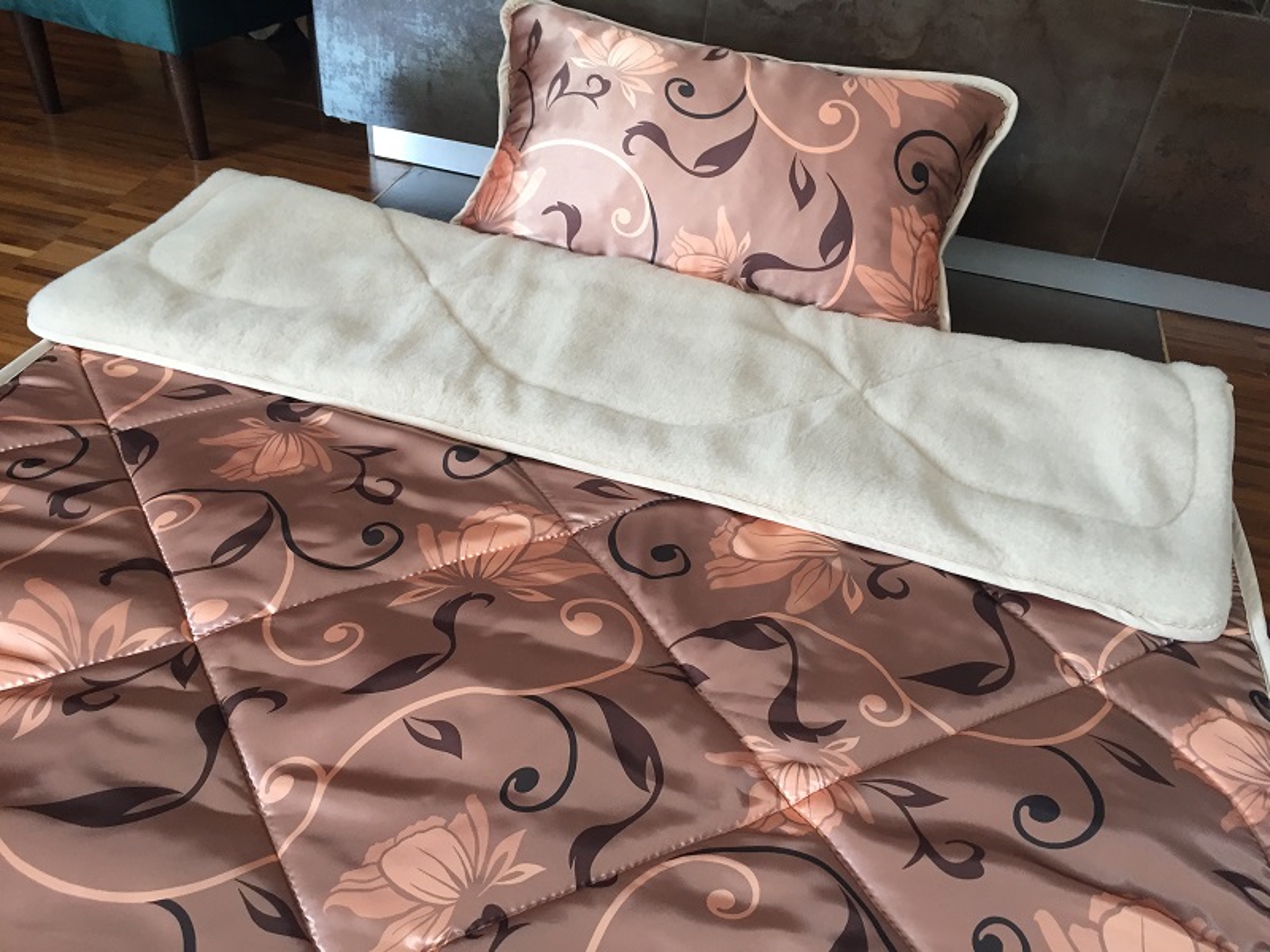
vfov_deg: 48.2
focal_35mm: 29
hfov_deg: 61.7
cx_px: 635
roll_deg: -5.5
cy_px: 476
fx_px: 1064
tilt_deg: -37.7
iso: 125
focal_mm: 4.15
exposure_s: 1/33
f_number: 2.2
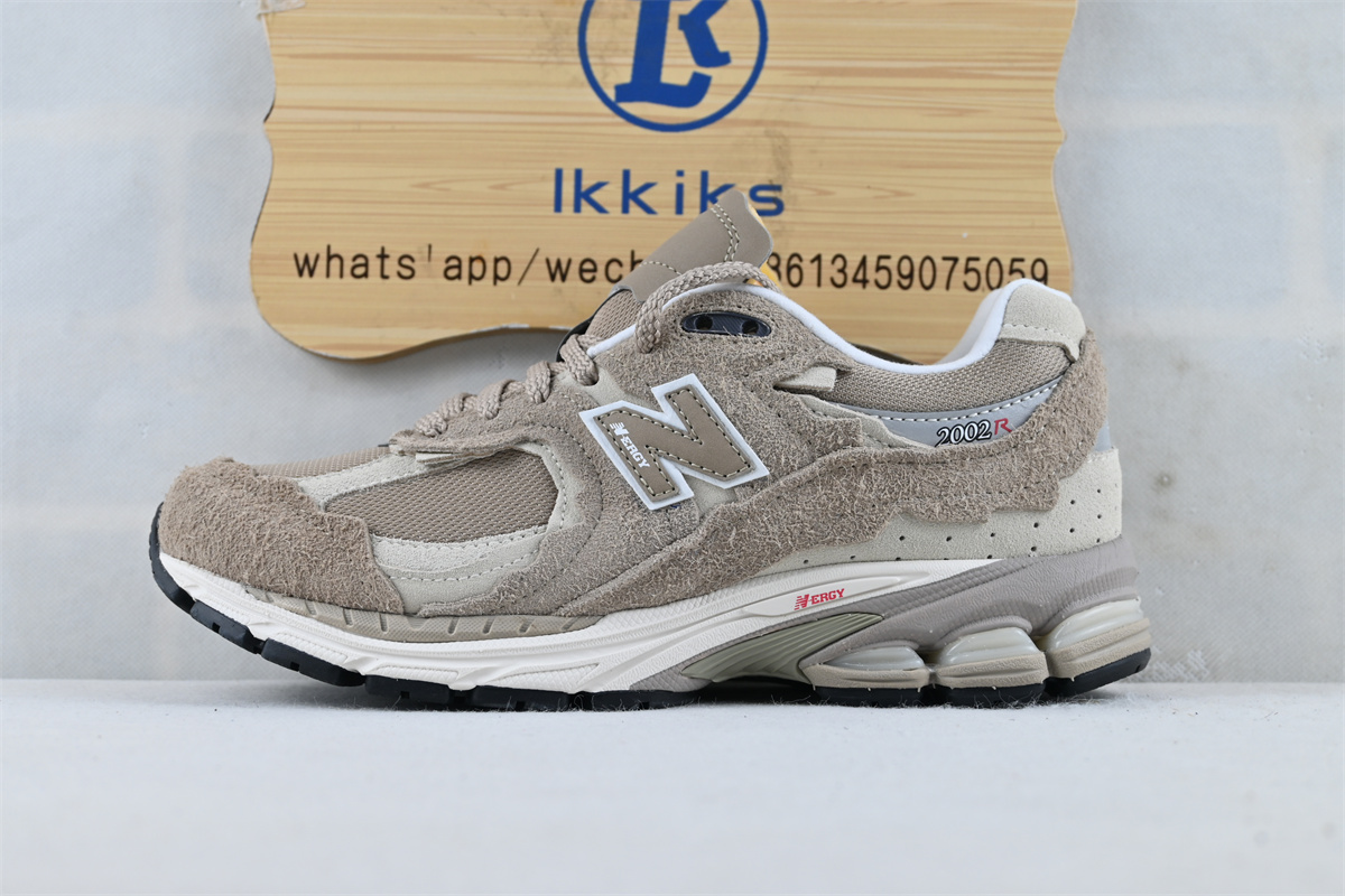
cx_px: 672
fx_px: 1765
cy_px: 448
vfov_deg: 28.5
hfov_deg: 41.7
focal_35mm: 47
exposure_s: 1/50
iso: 100
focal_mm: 31.5
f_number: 5
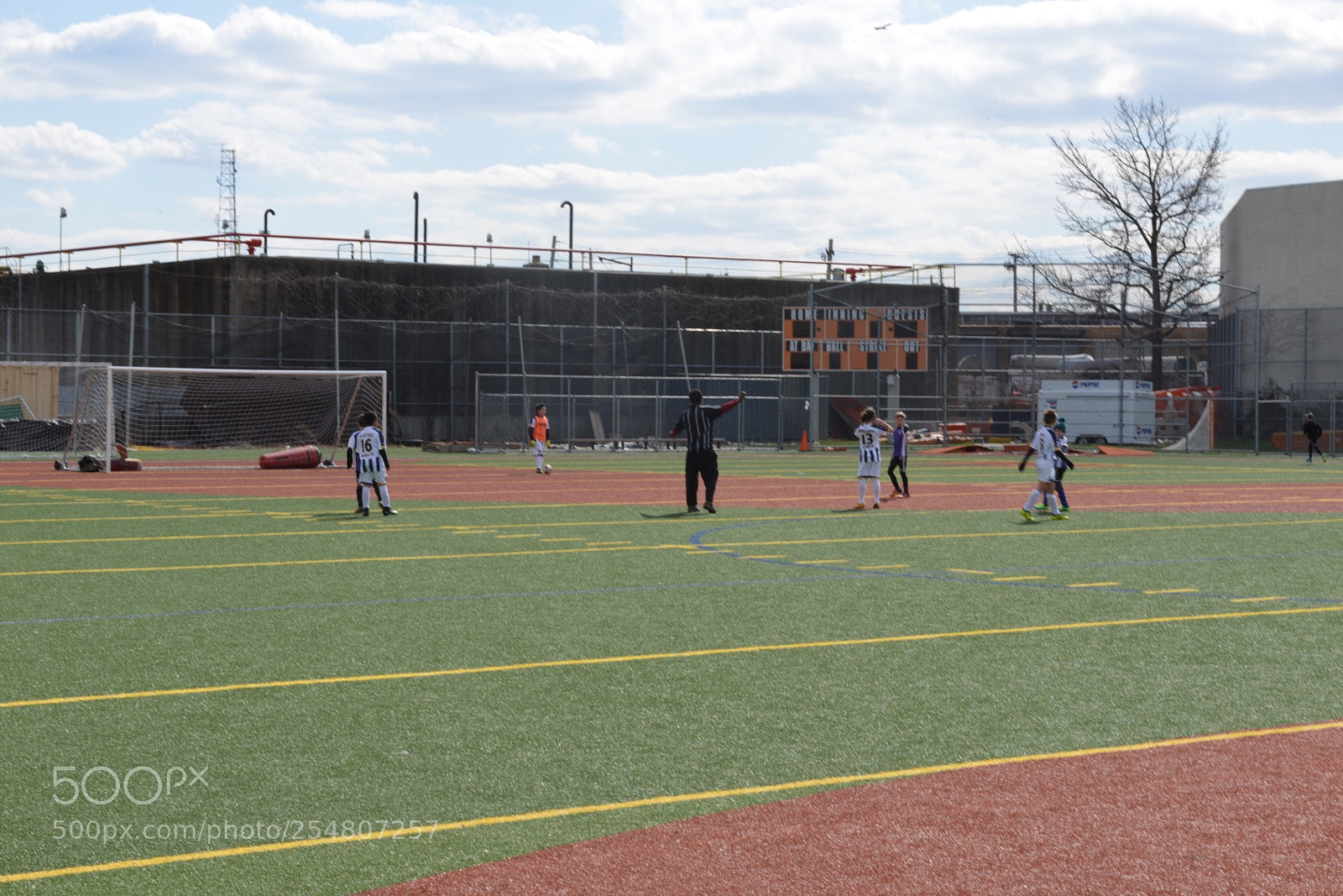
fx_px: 2611
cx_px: 672
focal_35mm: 70
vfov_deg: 19.5
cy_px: 448
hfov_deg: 28.8
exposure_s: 1/50
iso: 125
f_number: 22
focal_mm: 70
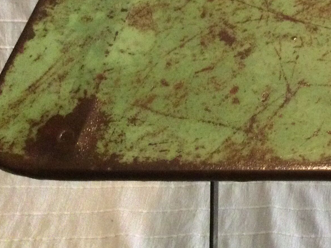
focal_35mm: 86
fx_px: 822
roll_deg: -1.9
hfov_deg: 20.7
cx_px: 434
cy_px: -37
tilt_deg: -44.5
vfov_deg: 16.5
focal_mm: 3.3
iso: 320
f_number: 2.4
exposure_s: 1/17
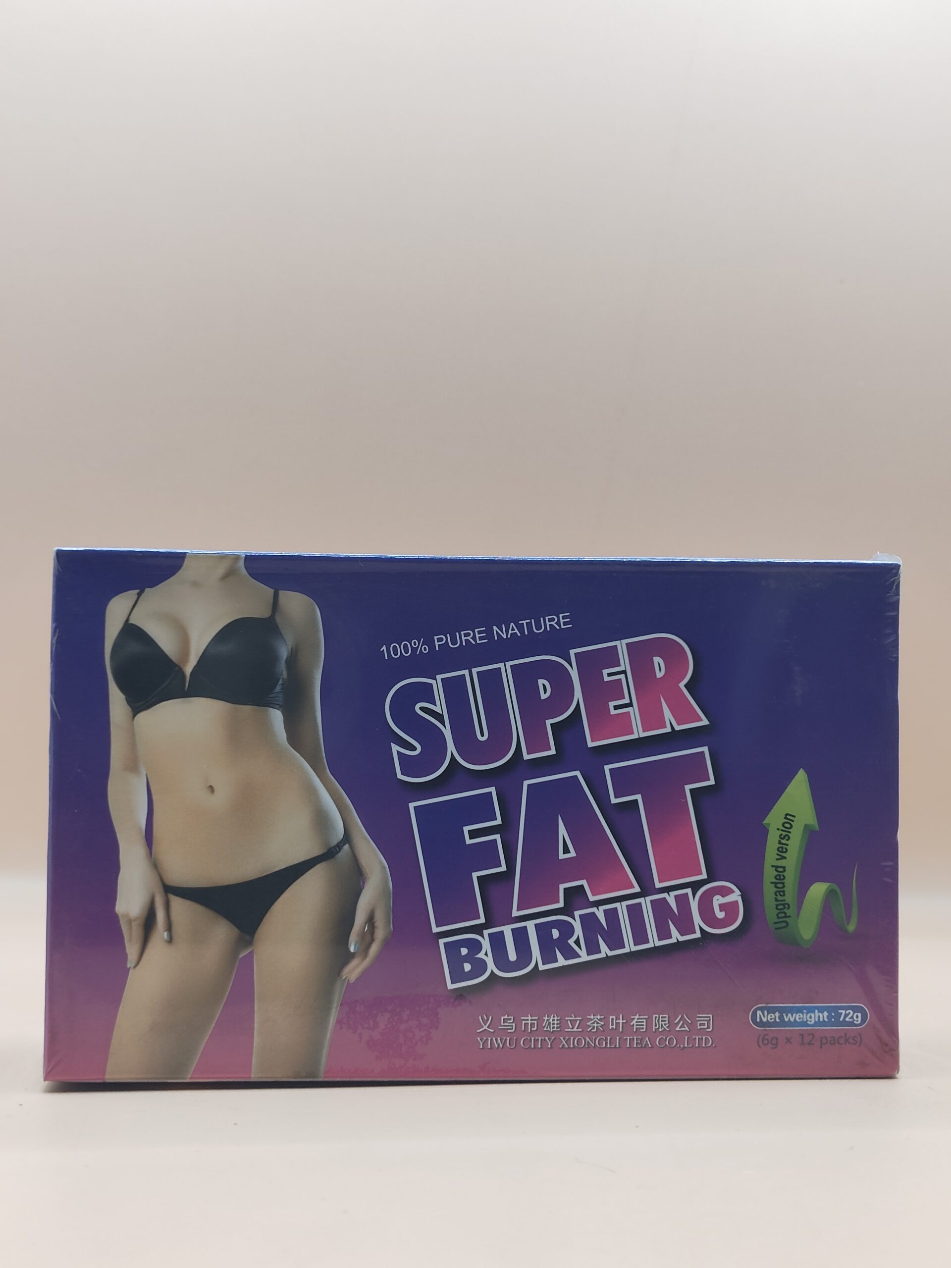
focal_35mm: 50
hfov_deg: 29.1
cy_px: 634
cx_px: 476
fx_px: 1832
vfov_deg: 38.2
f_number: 1.88
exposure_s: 1/100
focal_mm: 5.56
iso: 184
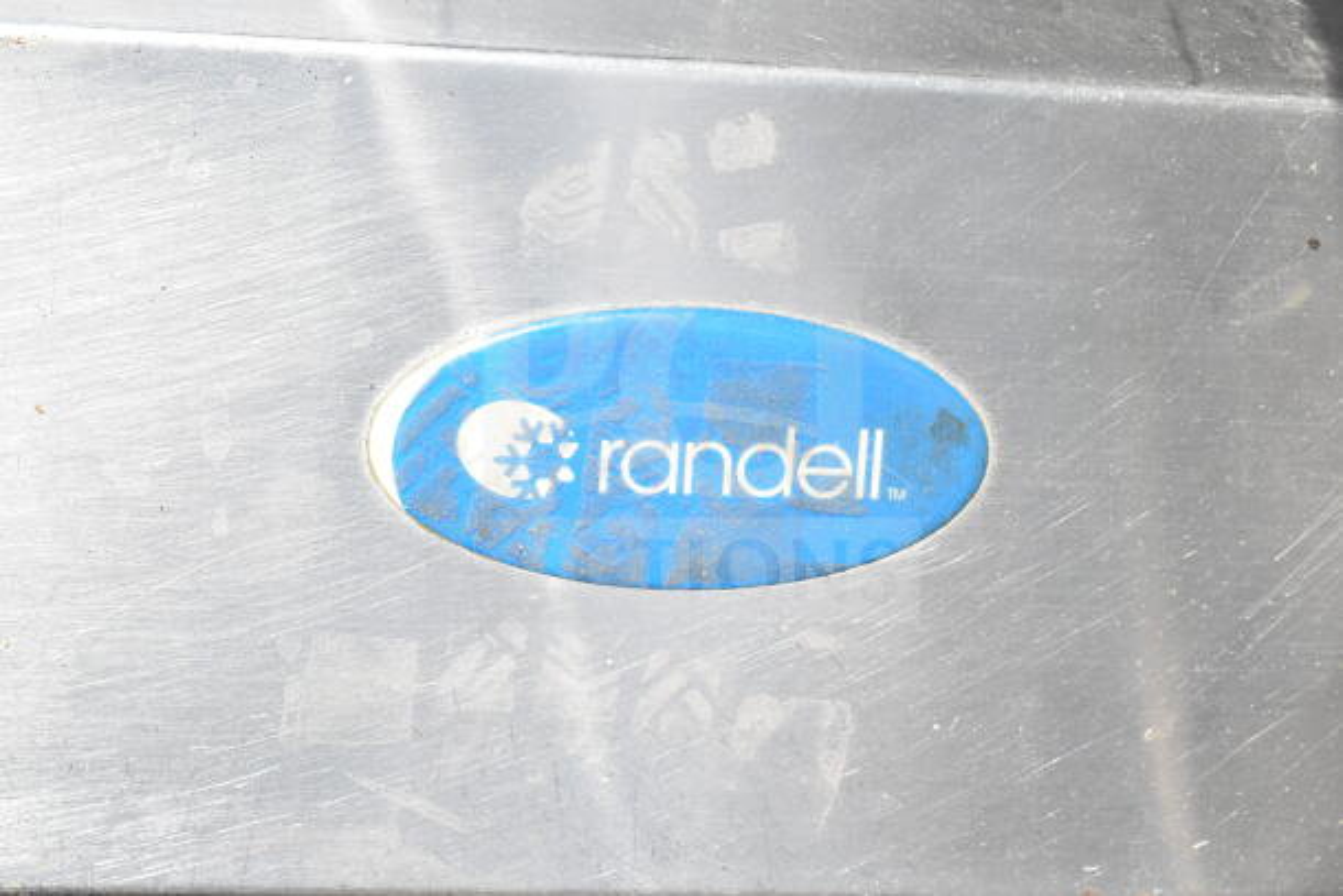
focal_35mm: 69
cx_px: 672
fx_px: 2575
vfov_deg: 19.7
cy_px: 448
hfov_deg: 29.2
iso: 1600
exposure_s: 1/640
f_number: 13
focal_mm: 46
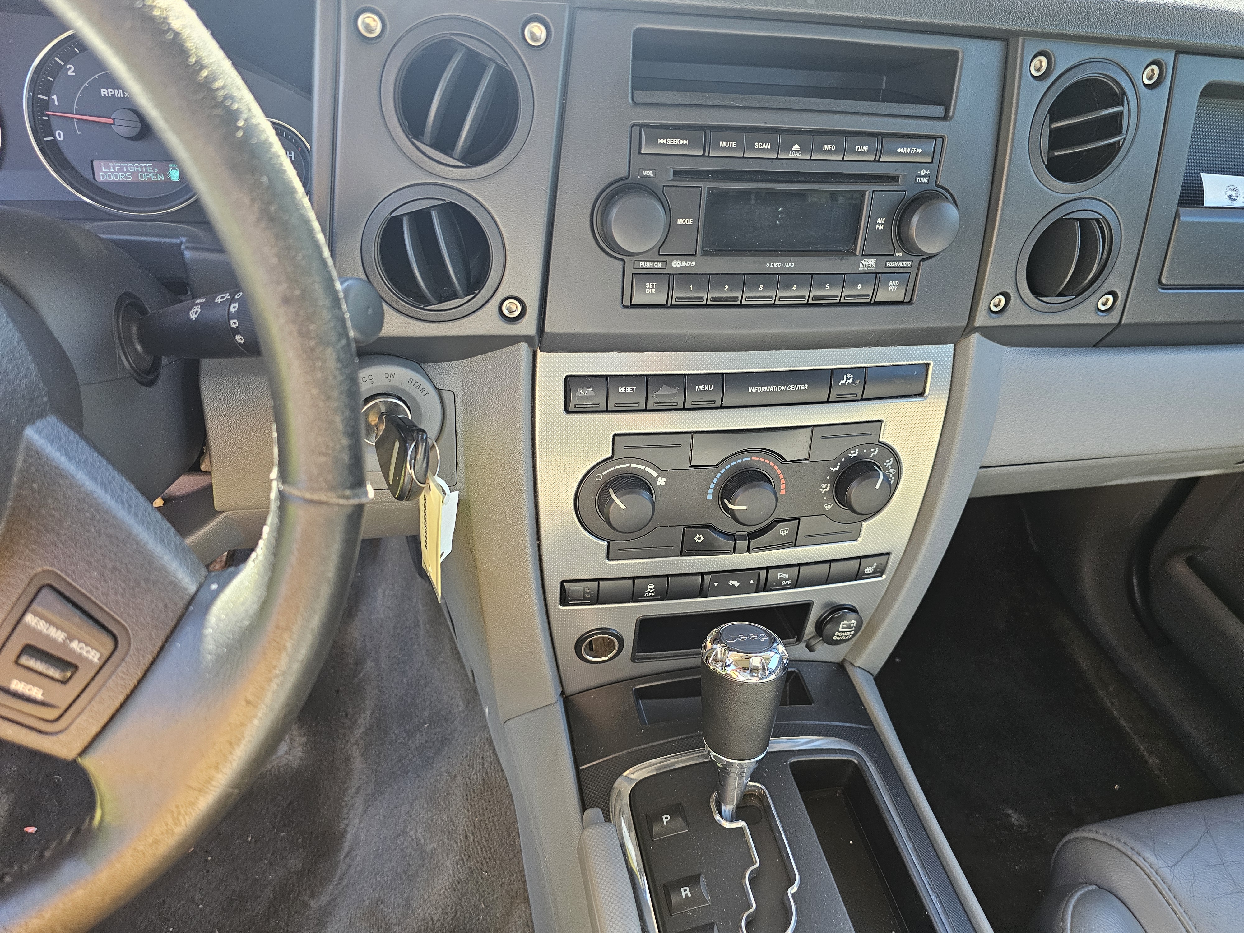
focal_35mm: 23
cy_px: 466
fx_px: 827
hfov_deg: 73.9
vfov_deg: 58.9
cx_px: 622
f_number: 1.7
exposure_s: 1/170
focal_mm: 6.3
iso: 320
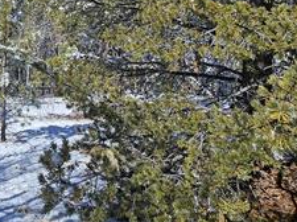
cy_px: -20
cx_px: 25
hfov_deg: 45.2
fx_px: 317
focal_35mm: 37
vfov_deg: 33.7
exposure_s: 1/1718
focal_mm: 1.74
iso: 32
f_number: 2.2
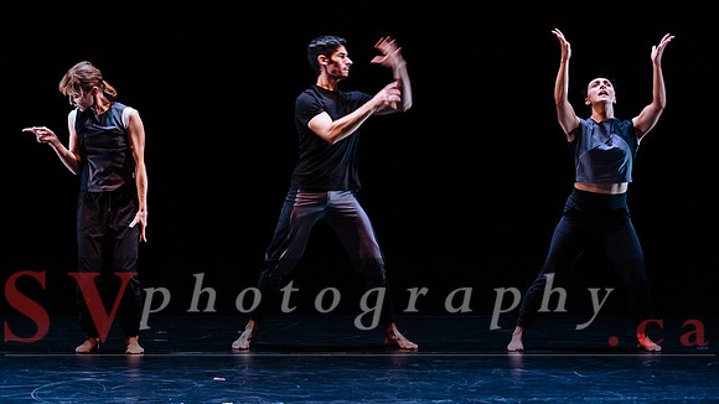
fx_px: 2535
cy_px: 139
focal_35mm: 133
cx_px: 359
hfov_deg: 16.1
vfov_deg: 9.1
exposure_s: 1/100
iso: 1600
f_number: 2.8
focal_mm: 111
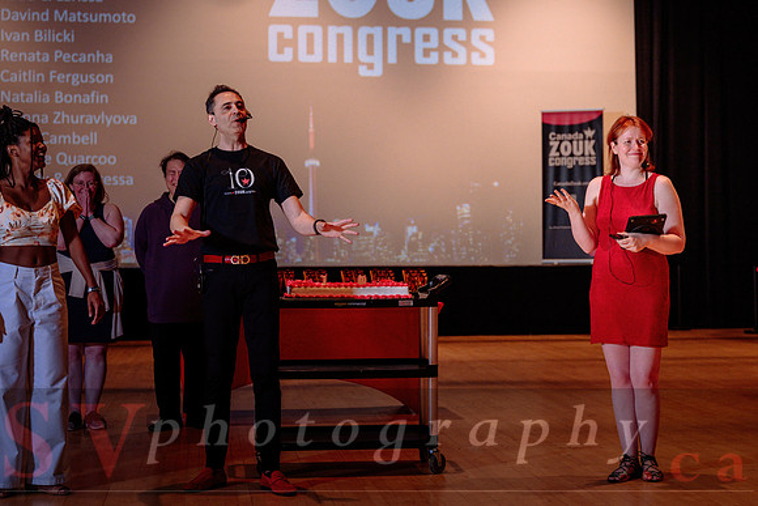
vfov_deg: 19.1
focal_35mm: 71
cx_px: 476
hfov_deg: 28.2
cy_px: 213
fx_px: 1505
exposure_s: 1/160
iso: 1600
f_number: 3.2
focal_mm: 56
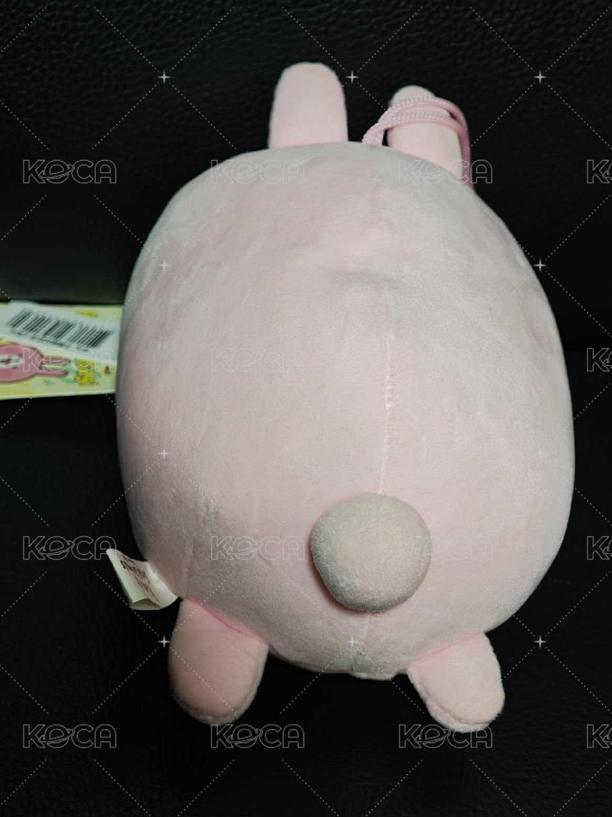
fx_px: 2028
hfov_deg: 17.2
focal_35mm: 86
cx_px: 352
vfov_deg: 22.8
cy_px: 390
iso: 640
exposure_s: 1/120
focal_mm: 11.5
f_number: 1.8
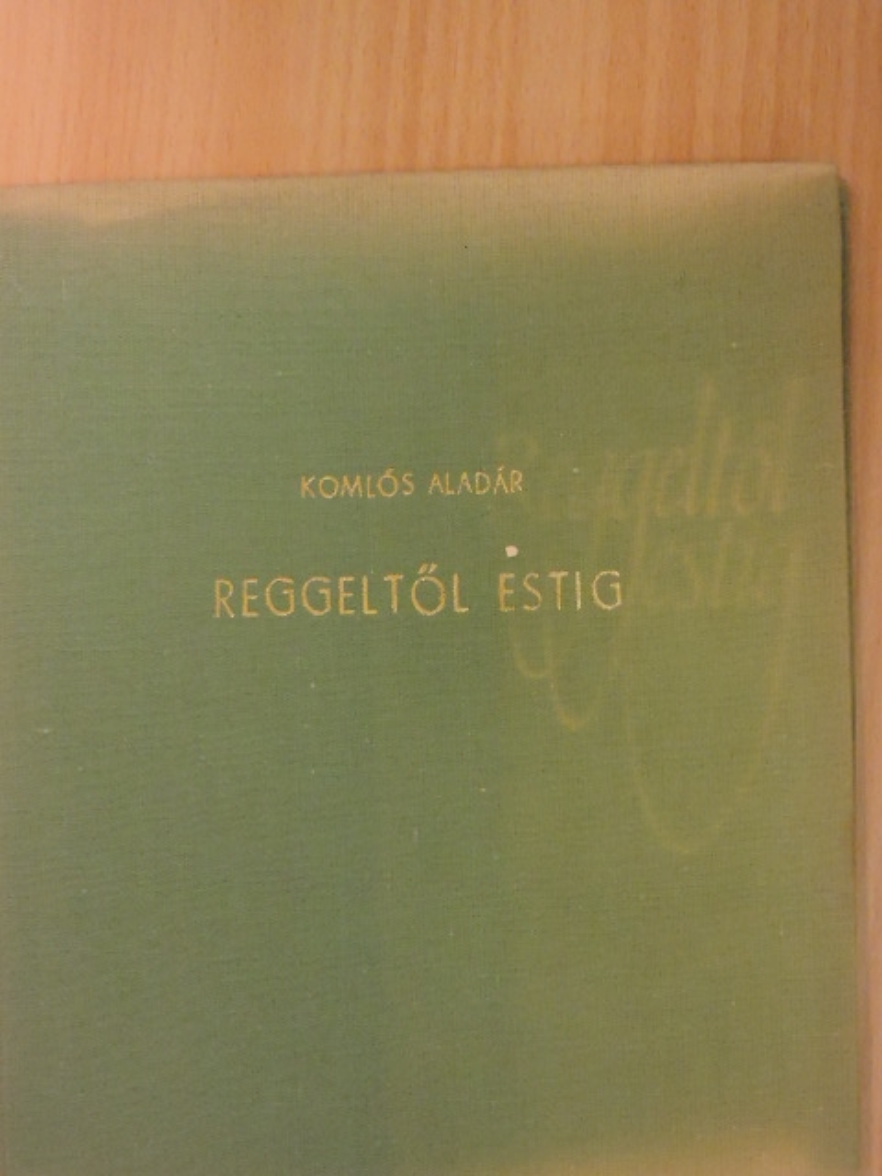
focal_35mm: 60
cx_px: 441
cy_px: 588
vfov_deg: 32.2
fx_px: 2038
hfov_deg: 24.4
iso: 1600
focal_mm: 10.7
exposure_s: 1/100
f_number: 4.2
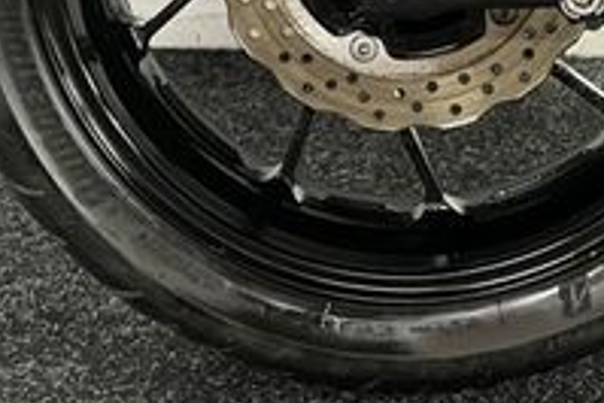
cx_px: 422
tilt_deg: -11.0
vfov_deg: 15.1
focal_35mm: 87
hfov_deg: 23.2
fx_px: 1461
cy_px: -112
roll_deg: -1.8
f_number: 1.6
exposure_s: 1/33
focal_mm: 5.1
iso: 500
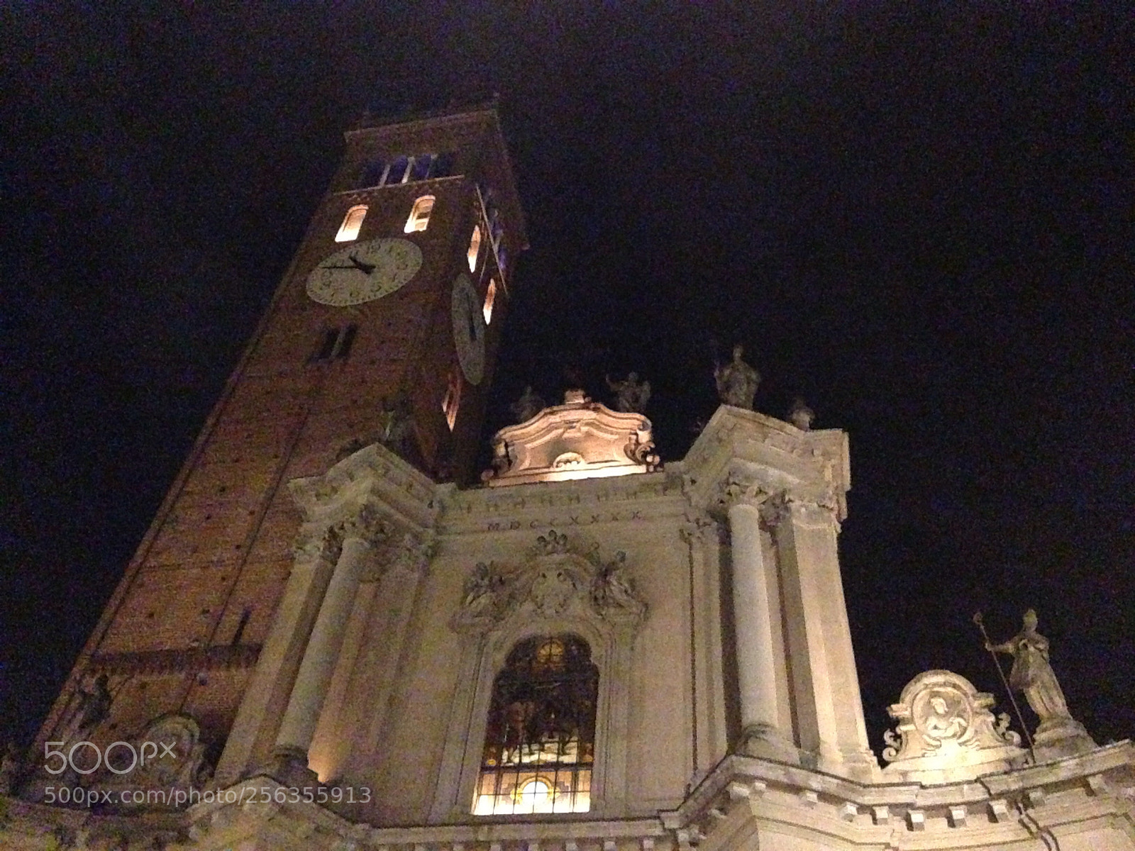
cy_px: 426
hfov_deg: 55.4
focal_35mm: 33
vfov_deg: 42.9
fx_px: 1082
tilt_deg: +47.7
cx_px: 568
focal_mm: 4.12
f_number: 2.4
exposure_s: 1/15
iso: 2500
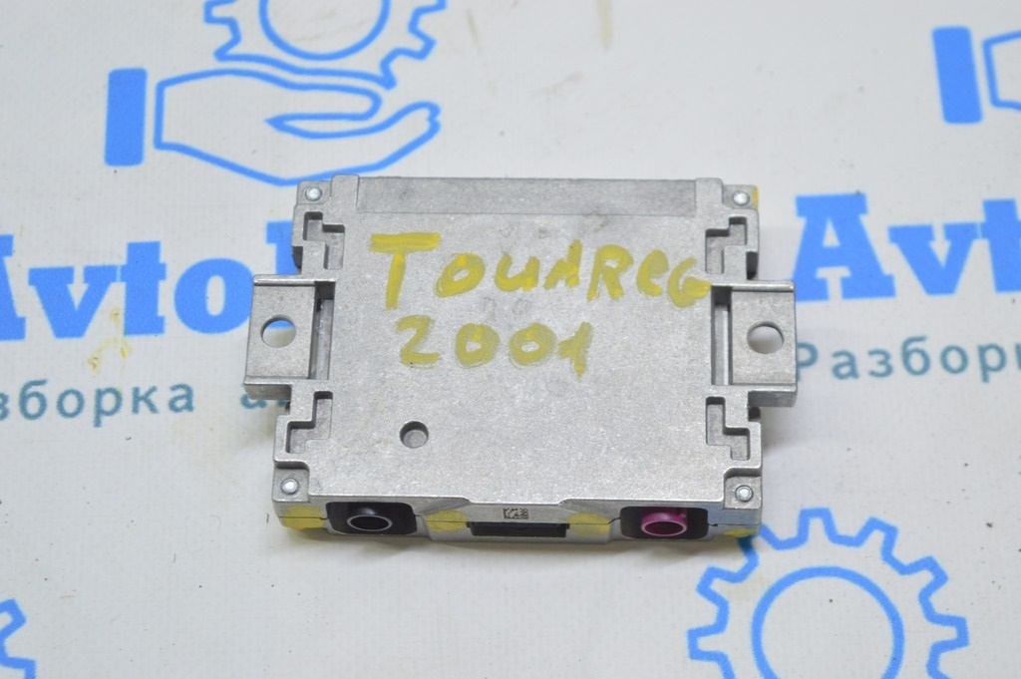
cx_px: 510
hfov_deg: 24.6
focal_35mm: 82
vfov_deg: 16.5
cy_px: 340
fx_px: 2338
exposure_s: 1/20
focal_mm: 55
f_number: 5.6
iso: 400
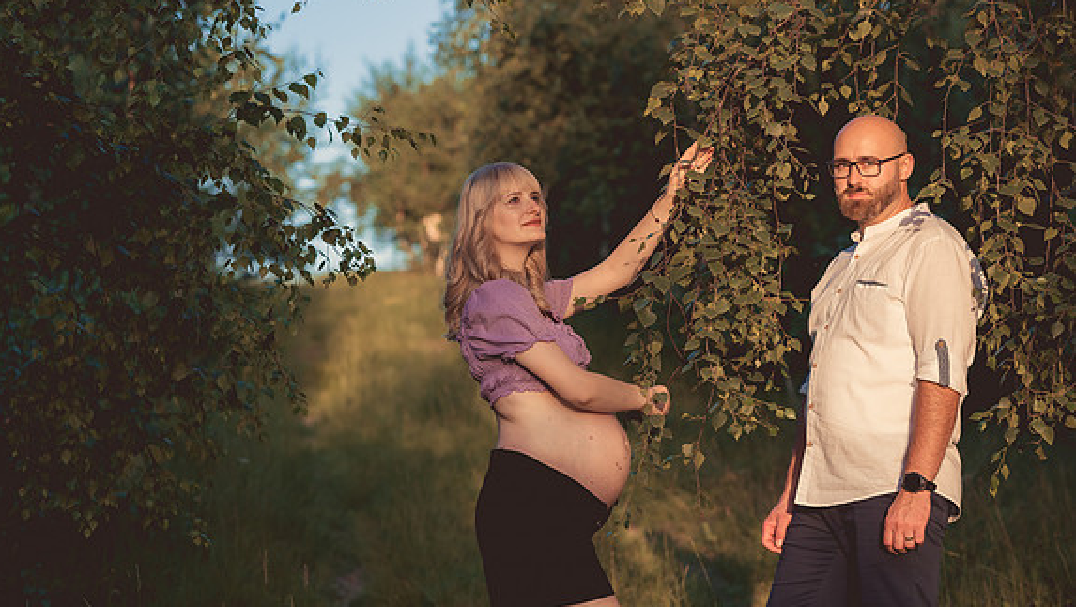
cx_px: 535
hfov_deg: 23.7
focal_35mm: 90
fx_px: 2569
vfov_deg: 13.5
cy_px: 293
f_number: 3.5
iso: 400
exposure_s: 1/1250
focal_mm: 85
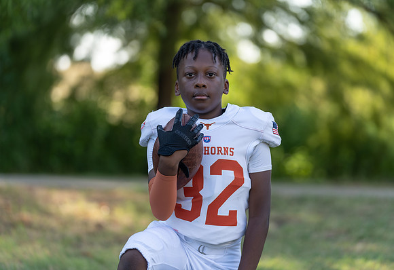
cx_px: 205
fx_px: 1680
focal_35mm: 152
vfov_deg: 9.2
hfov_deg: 13.4
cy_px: 126
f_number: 2.8
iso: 125
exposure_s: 1/400
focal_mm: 140
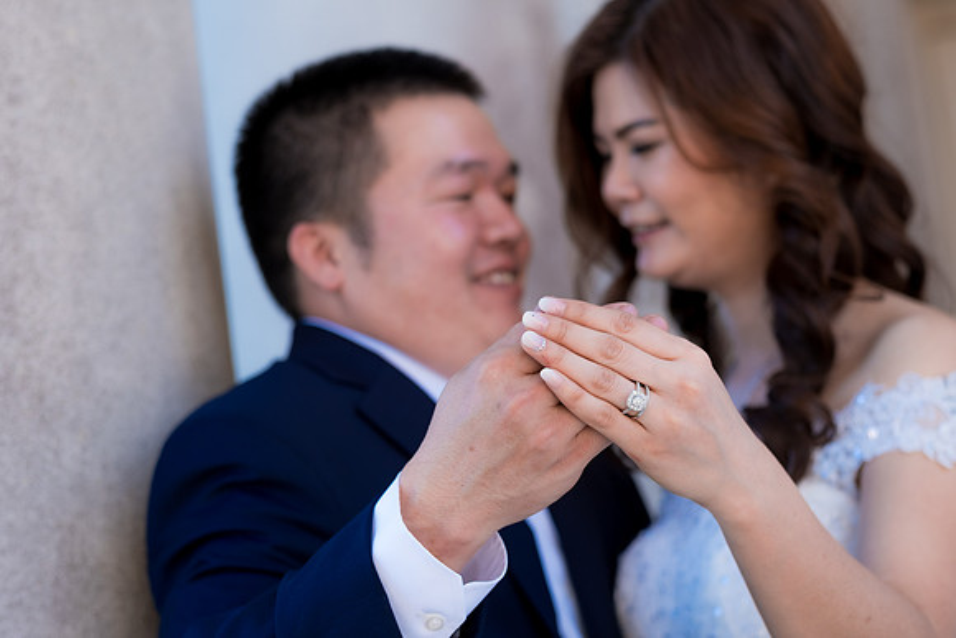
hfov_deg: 24.2
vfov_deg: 16.3
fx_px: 2231
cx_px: 478
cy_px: 319
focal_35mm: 84
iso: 160
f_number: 2.8
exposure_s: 1/400
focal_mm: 56
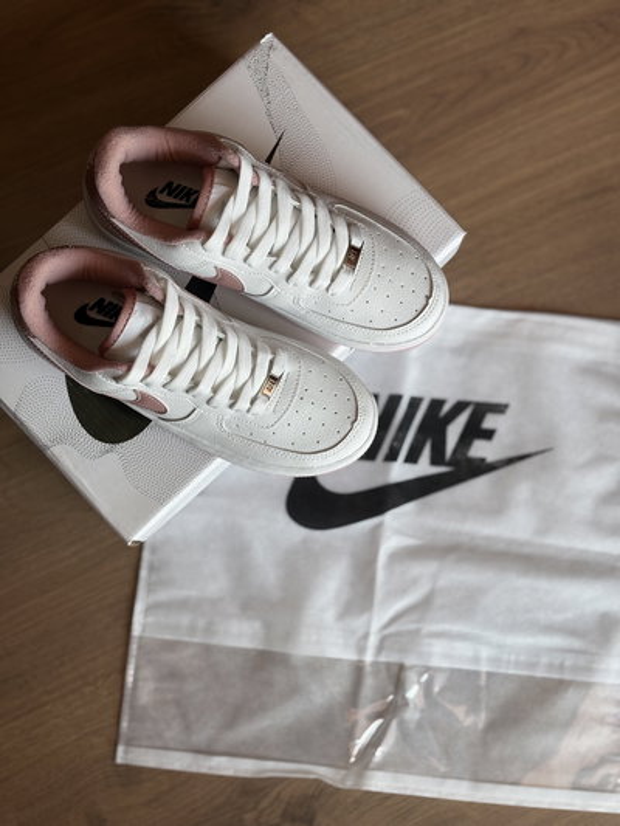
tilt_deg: -84.5
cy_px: 413
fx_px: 1241
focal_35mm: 52
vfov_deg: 36.8
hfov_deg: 28.0
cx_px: 310
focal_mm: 5.96
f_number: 1.6
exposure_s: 1/174
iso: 25
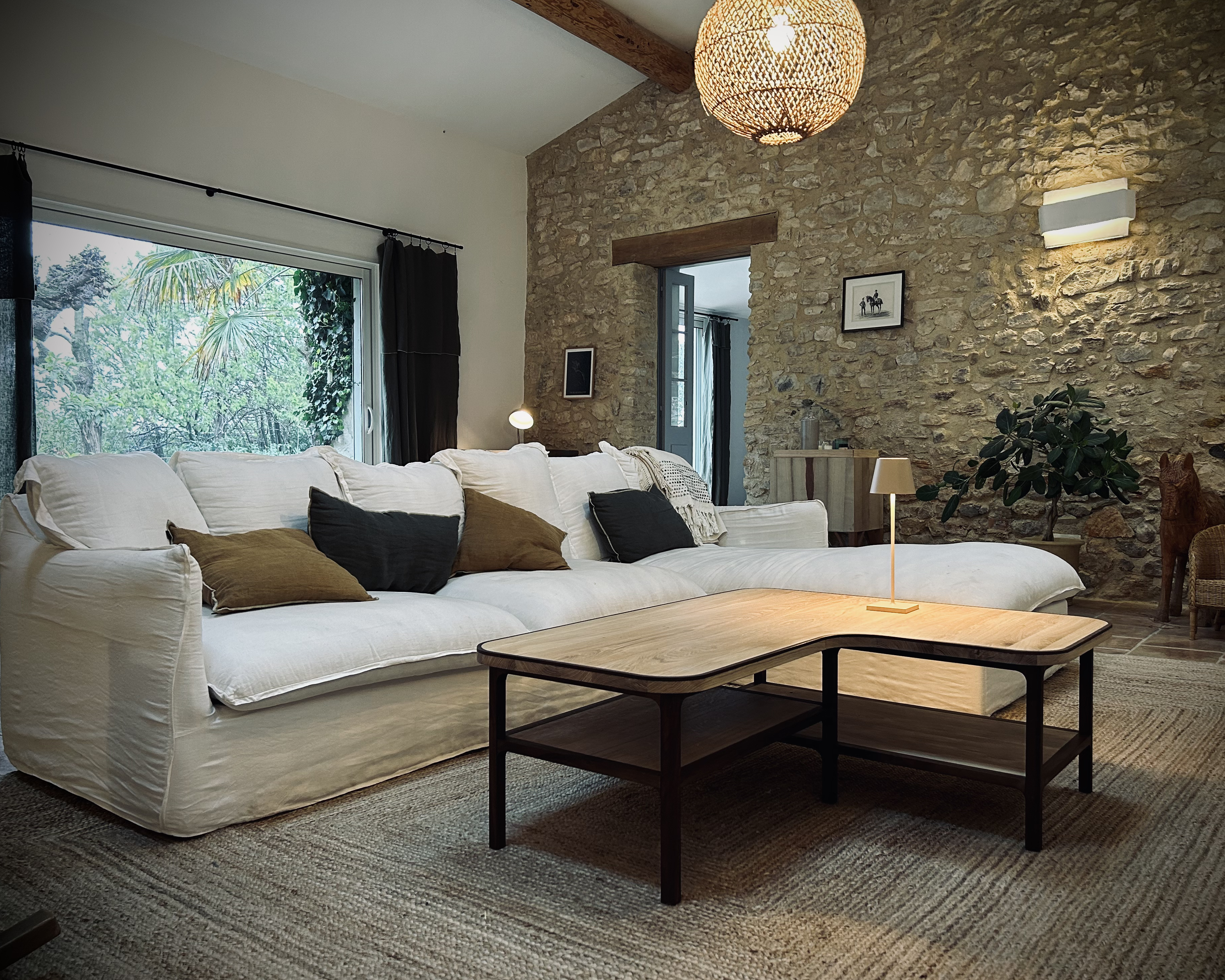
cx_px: 640
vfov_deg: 51.5
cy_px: 484
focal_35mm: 28
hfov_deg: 62.2
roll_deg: +0.4
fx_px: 1015
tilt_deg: -1.2
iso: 160
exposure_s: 1/50
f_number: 1.5
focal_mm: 5.7
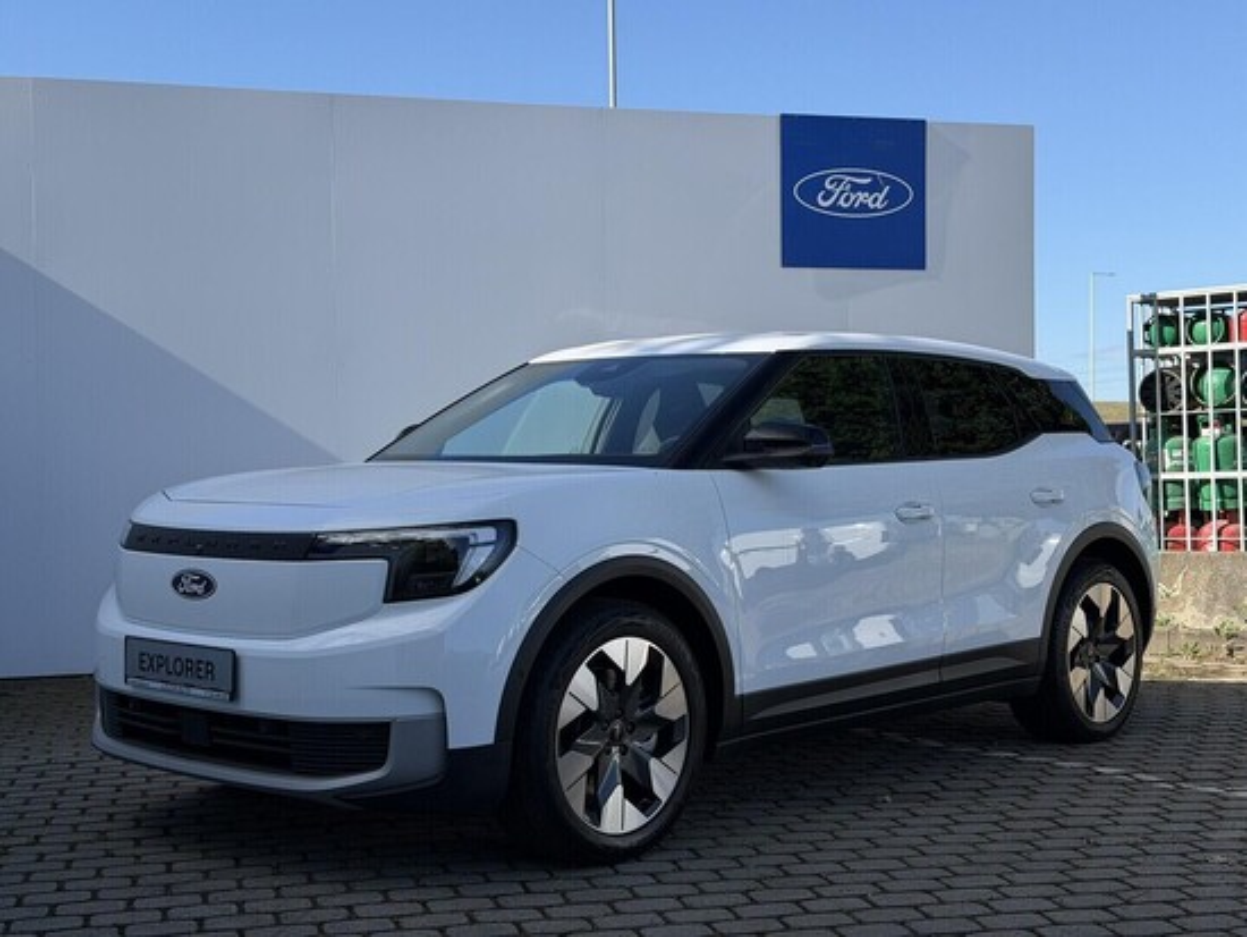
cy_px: 468
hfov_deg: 39.6
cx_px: 624
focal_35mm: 48
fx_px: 1730
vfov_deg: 30.3
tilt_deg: -0.9
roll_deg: +1.6
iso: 64
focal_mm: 6.76
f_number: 1.78
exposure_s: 1/3226
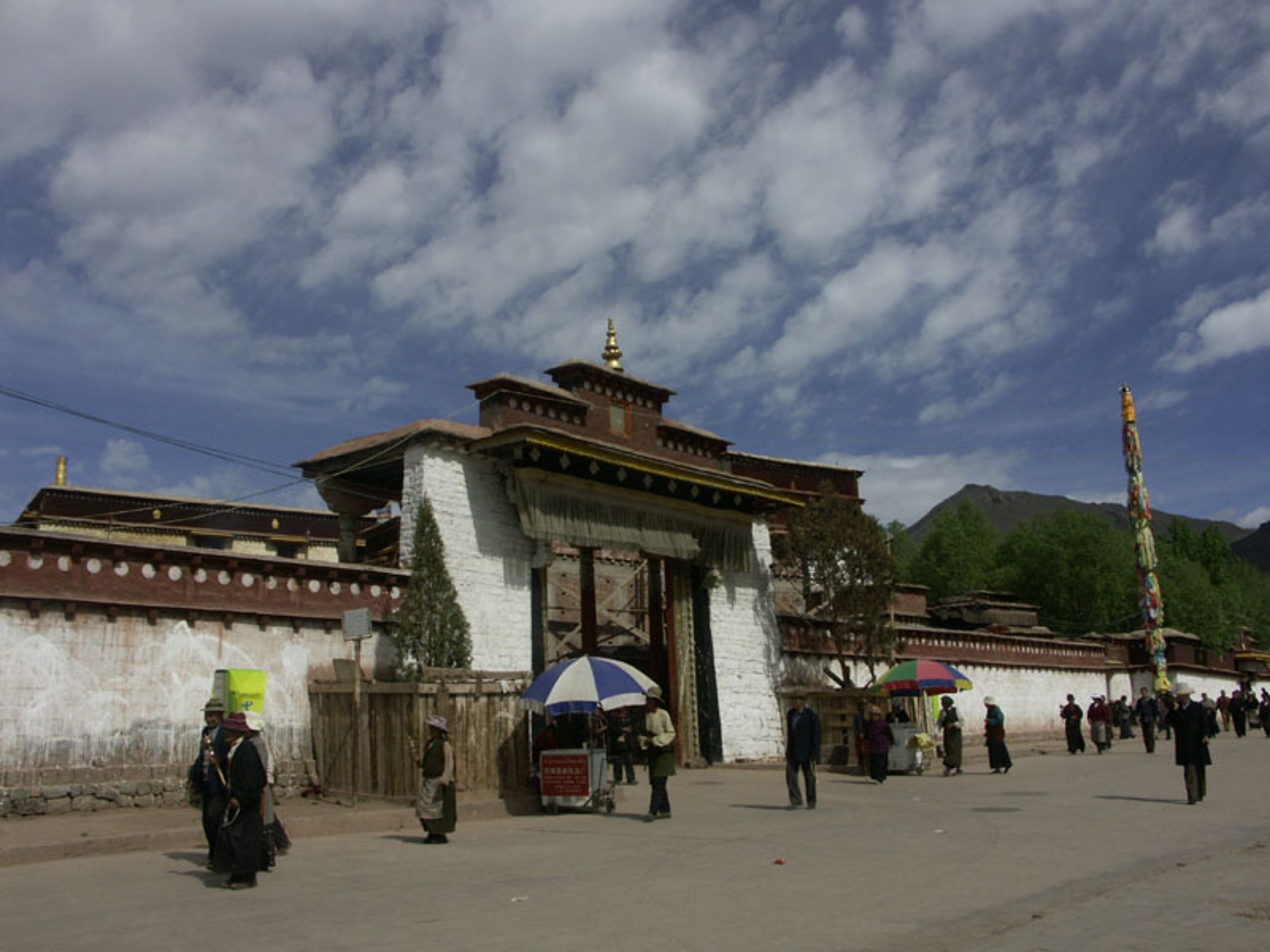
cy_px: 476
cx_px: 635
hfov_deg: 58.4
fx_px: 1137
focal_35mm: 31
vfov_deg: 45.4
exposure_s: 1/500
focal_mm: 8.07
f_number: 9
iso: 100
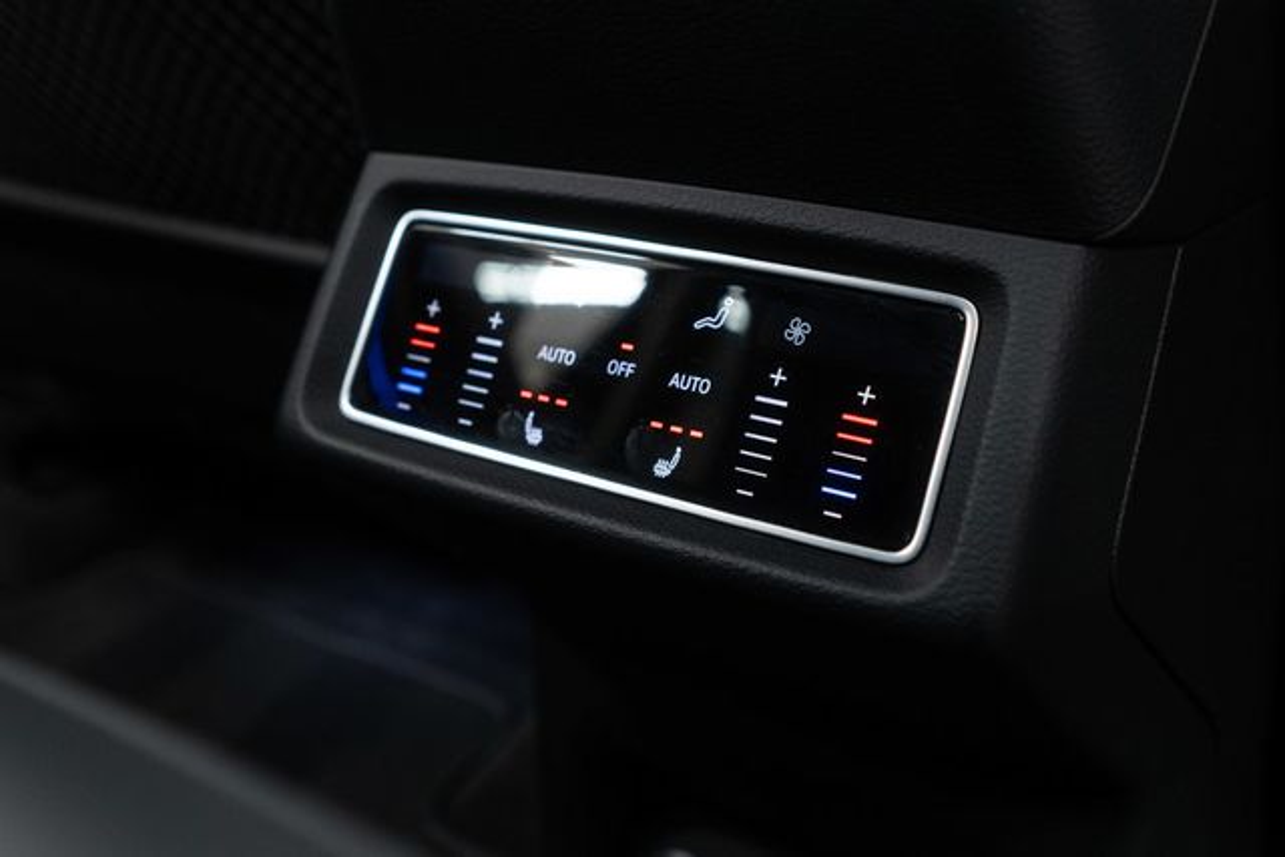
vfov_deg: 31.9
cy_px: 428
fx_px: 1499
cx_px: 642
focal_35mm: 42
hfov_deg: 46.4
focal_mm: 28
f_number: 3.2
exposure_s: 1/40
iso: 1000
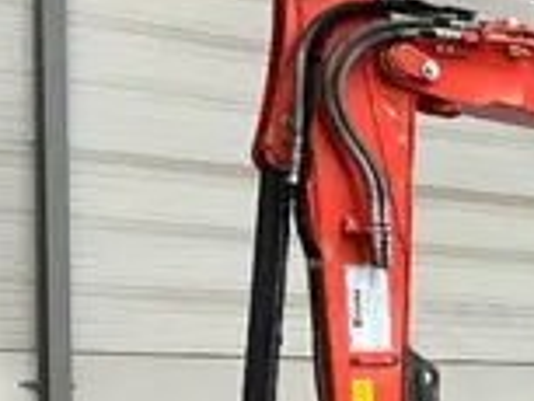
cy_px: 443
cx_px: 740
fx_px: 1405
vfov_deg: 15.8
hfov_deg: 19.4
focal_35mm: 91
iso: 160
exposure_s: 1/60
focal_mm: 3
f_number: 1.8
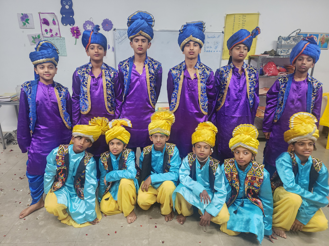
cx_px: 164
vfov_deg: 58.9
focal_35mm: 23
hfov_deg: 73.9
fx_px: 219
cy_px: 123
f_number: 1.8
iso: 500
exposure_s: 1/25
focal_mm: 6.4
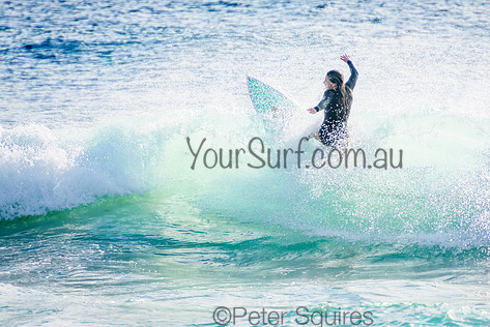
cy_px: 144
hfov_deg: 2.8
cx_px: 293
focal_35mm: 735
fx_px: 10010
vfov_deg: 1.9
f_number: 5.6
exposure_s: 1/2000
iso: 280
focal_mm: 400
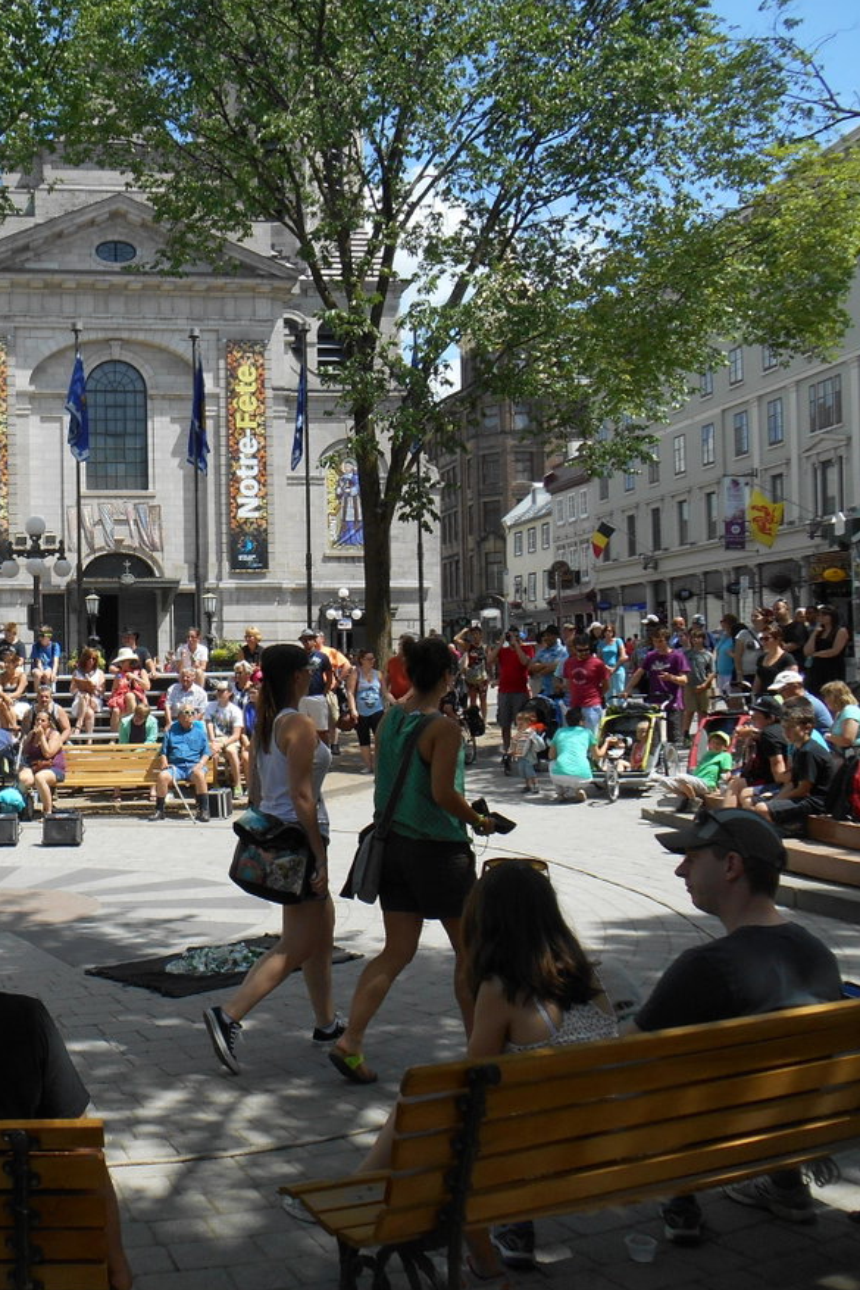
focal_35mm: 37
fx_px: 1325
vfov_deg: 51.9
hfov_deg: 33.6
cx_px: 50
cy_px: 637
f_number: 3.4
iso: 80
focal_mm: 4.7
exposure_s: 1/640
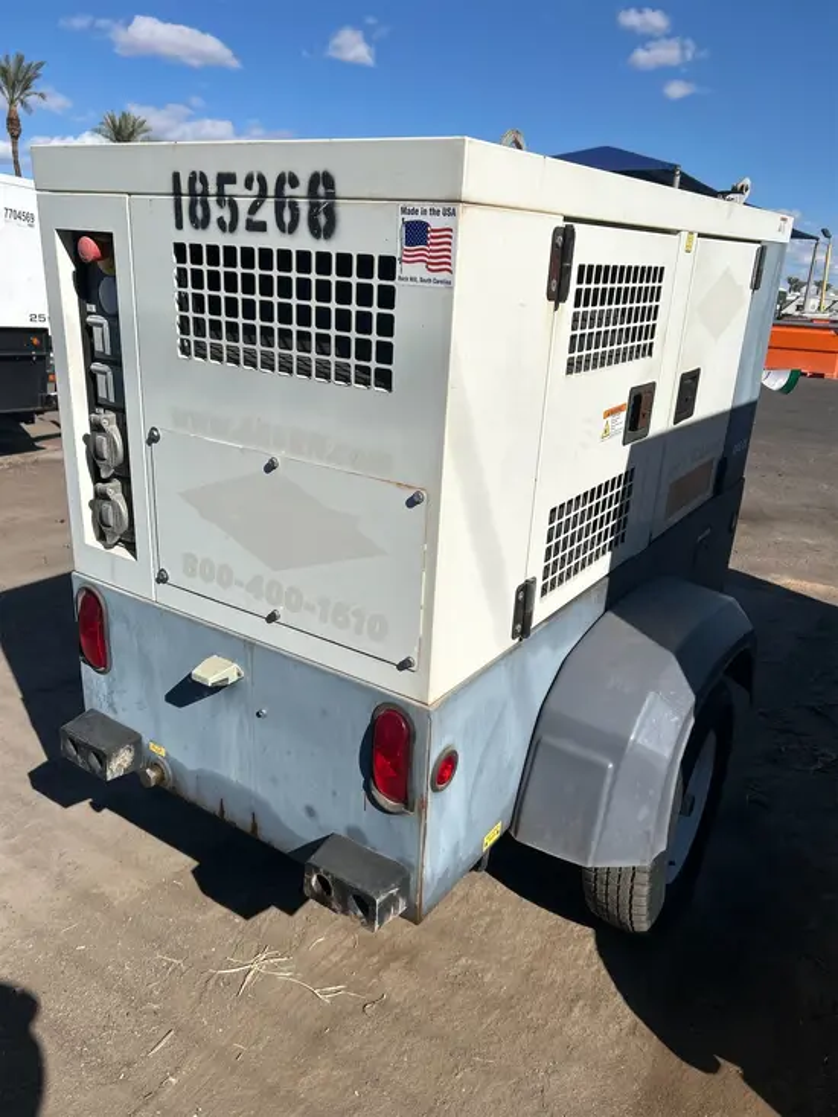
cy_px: 558
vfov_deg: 67.3
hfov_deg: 53.1
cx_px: 419
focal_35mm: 26
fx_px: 839
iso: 50
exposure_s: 1/9434
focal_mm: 5.7
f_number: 1.5
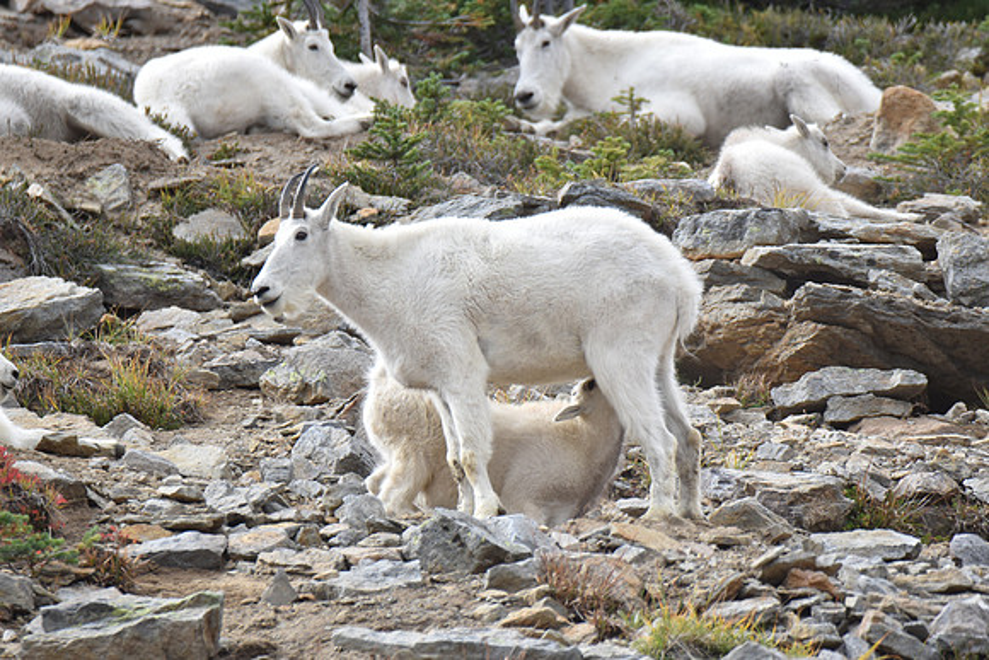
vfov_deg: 1.5
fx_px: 24730
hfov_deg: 2.3
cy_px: 330
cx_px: 494
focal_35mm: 900
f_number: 6.3
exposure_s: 1/320
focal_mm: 600
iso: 200
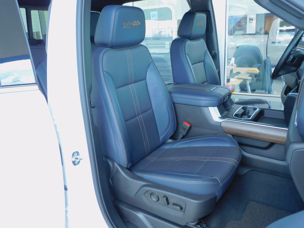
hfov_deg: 60.0
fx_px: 263
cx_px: 152
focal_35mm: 30
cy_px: 114
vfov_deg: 46.8
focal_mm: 5.4
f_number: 3.5
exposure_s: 1/30
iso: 125
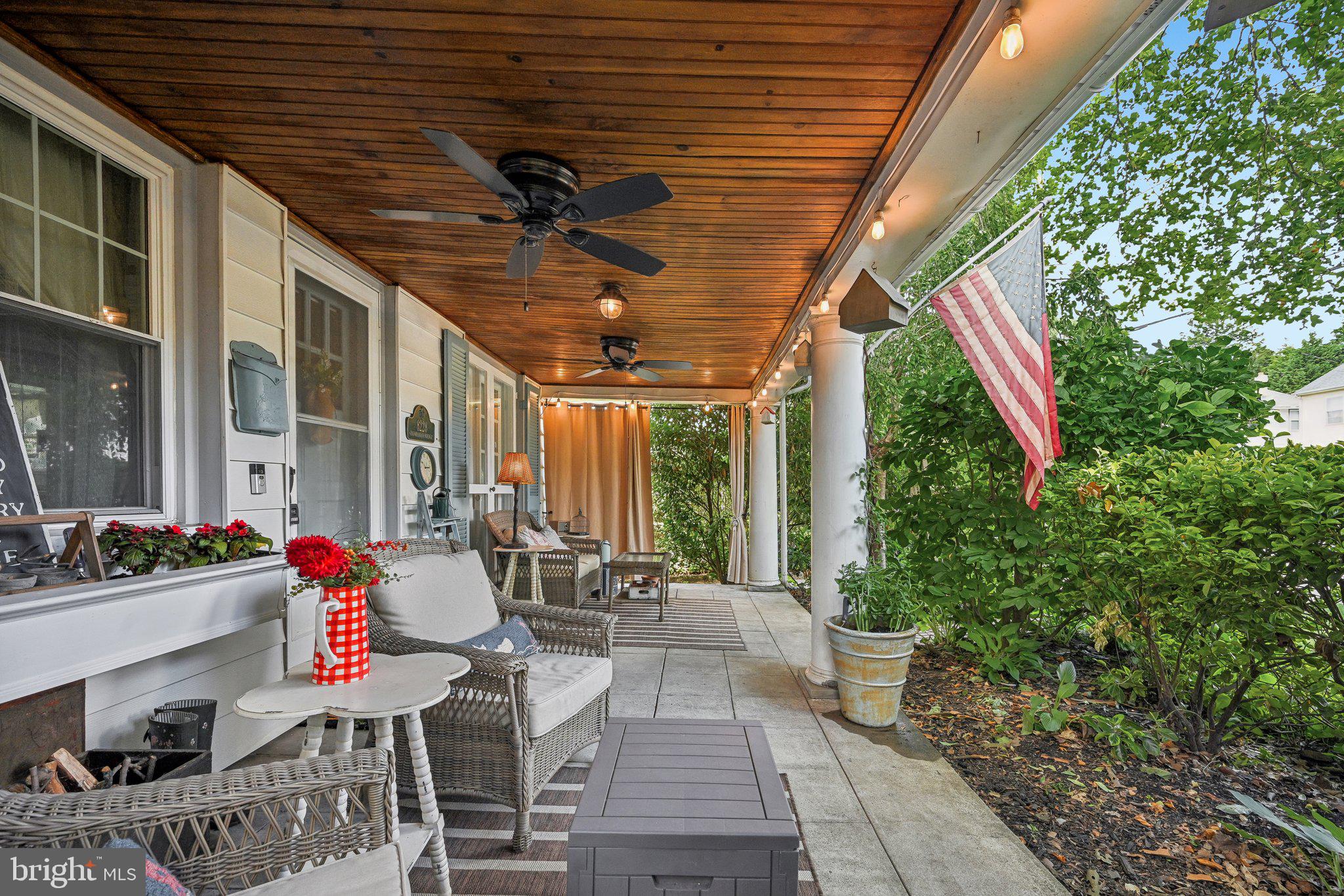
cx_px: 672
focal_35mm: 16
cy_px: 448
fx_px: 597
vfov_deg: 73.7
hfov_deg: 96.7
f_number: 8
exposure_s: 1/50
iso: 800
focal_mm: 16
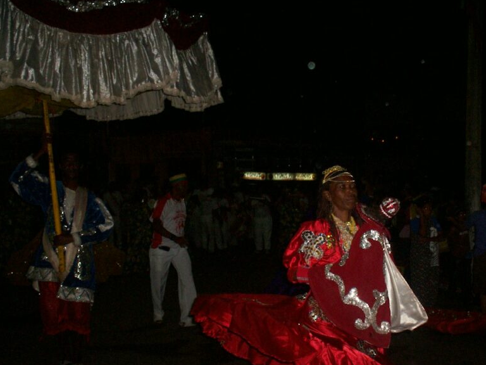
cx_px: 302
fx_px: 674
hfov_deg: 39.4
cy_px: 201
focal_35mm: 48
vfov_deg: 30.2
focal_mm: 5.9
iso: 140
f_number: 4.5
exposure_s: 1/64
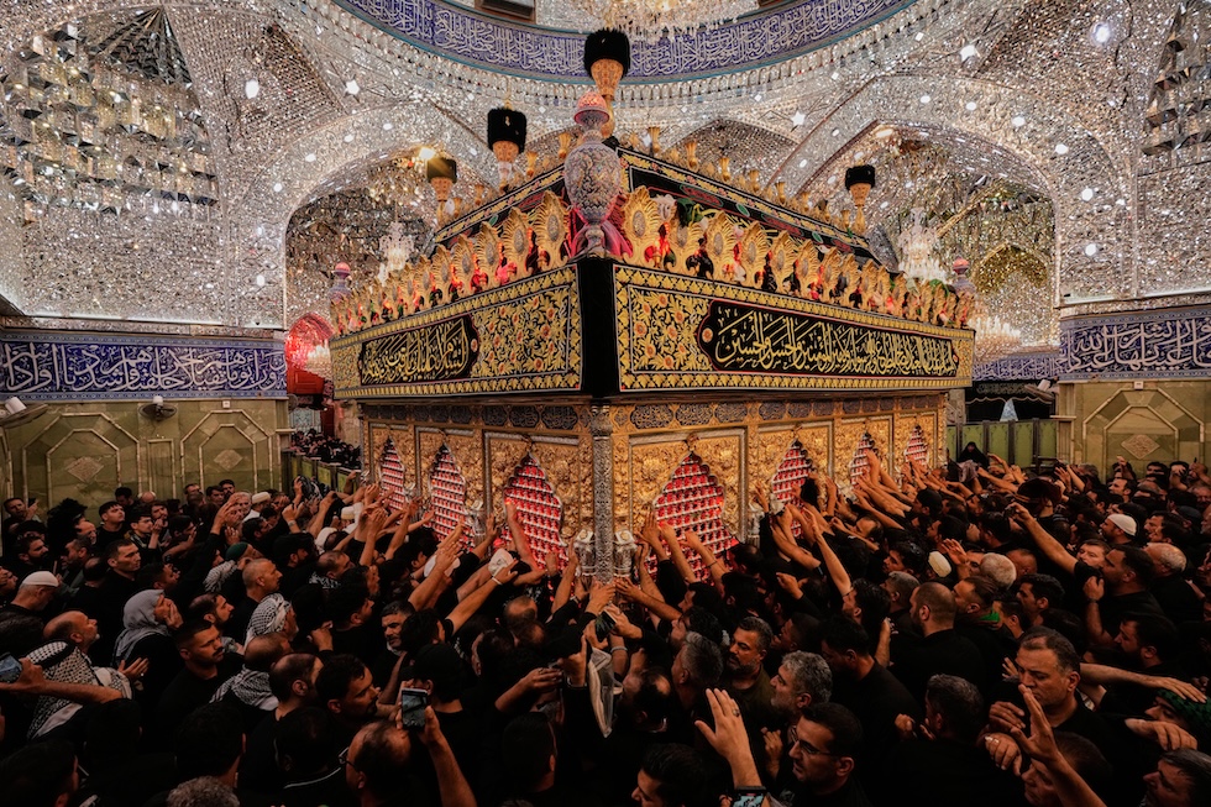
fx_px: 538
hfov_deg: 96.7
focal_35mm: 16
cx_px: 606
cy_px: 404
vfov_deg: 73.7
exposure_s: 1/200
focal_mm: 16
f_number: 5
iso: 1250
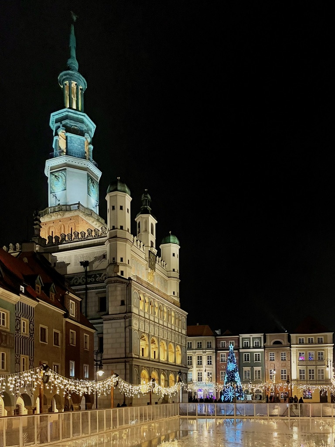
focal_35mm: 26
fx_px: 335
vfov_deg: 67.3
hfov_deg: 53.1
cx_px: 168
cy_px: 224
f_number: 1.6
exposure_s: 1/50
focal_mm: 4.2
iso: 250
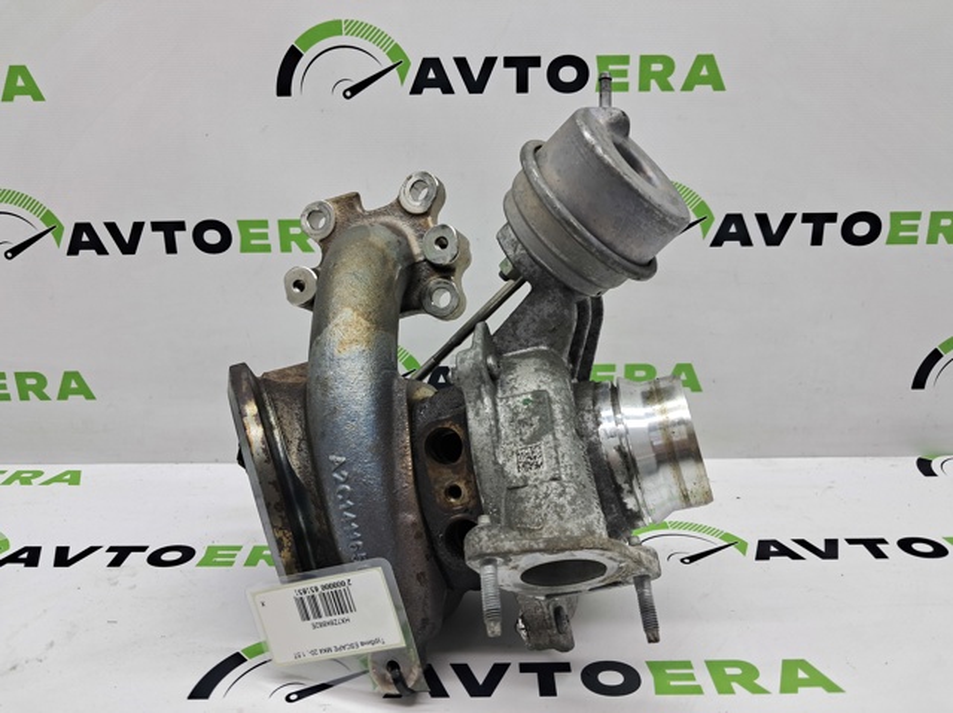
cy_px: 356
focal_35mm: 27
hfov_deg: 65.4
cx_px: 476
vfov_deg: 51.3
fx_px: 743
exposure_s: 1/50
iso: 50
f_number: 1.8
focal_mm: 4
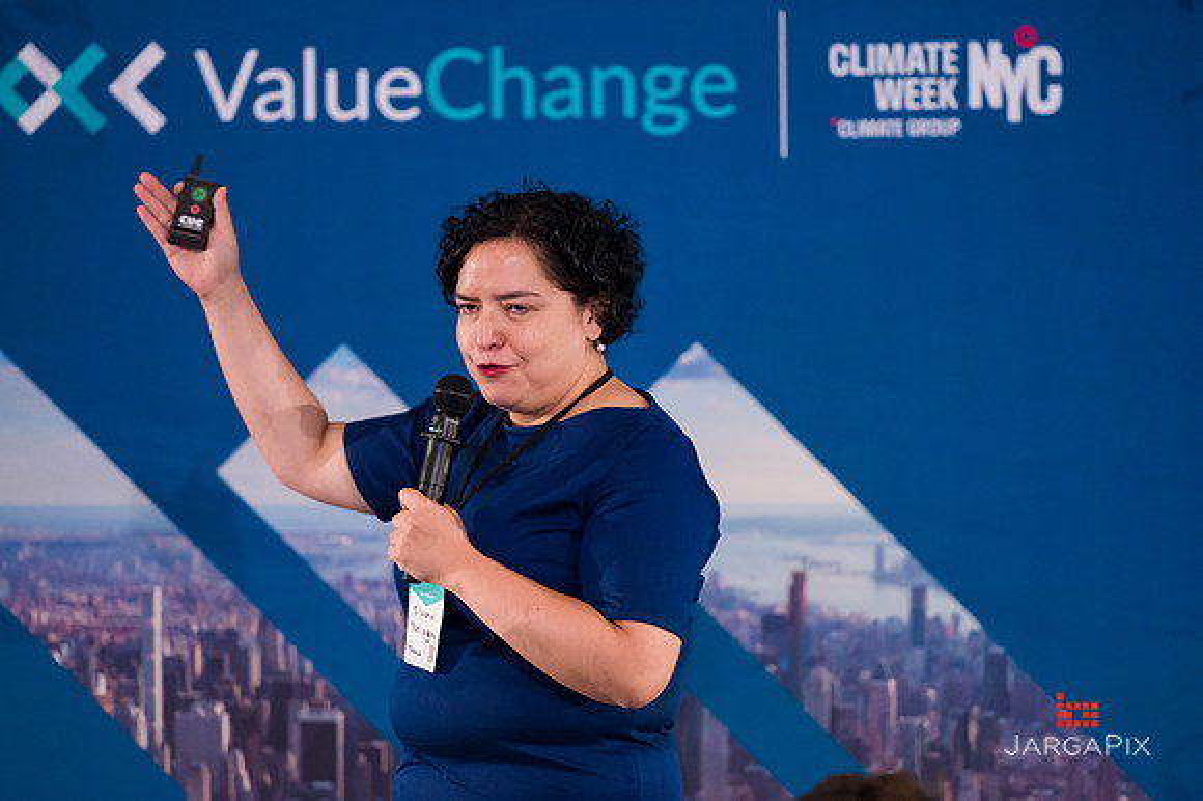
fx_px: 6767
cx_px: 605
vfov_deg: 6.8
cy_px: 383
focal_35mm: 203
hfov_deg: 10.2
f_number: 3.2
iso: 3200
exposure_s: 1/200
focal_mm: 190
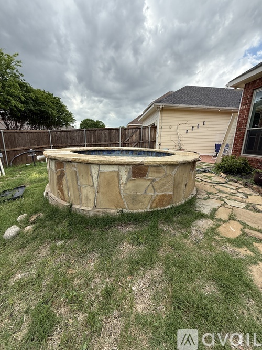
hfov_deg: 85.7
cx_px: 131
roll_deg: -2.3
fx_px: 141
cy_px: 175
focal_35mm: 14
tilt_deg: -12.2
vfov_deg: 102.1
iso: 64
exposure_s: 1/853
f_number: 2.2
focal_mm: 2.22
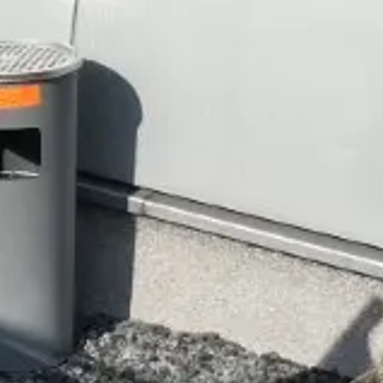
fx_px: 1715
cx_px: -694
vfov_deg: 12.7
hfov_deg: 10.1
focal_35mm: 137
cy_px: 202
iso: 80
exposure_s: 1/1000
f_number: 4
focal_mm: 4.3
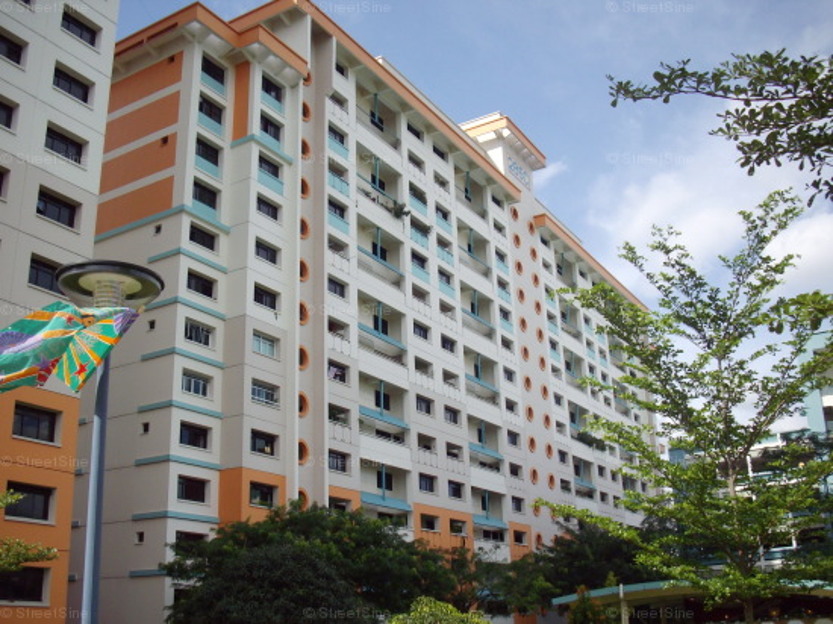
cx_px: 416
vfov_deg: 38.6
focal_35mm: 37
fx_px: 890
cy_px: 312
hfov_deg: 50.2
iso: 80
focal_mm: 6.2
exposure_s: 1/320
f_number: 5.6
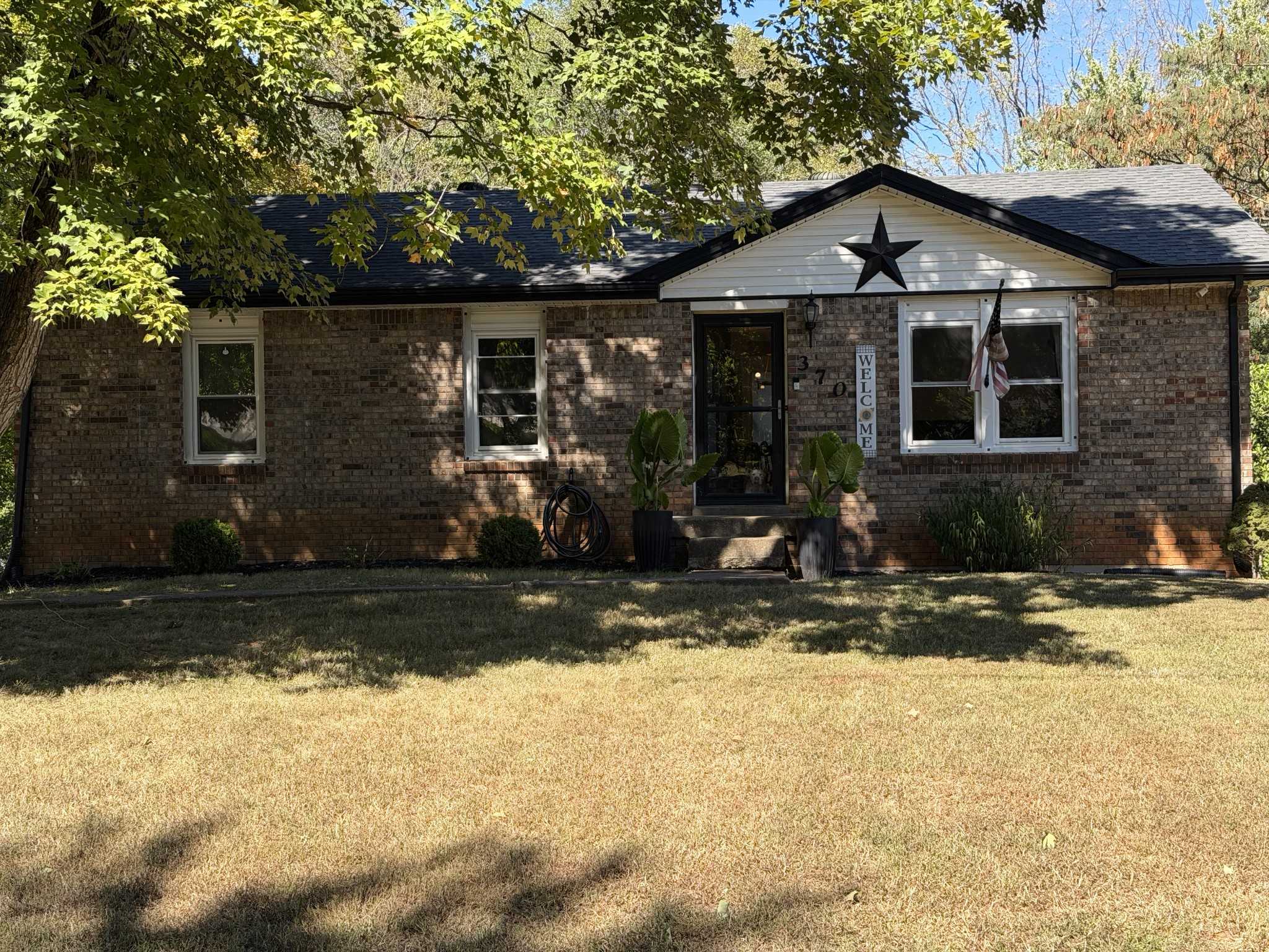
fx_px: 1760
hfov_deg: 39.7
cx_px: 634
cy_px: 476
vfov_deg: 30.3
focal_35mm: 48
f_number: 1.78
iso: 64
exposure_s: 1/1543
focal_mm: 6.76
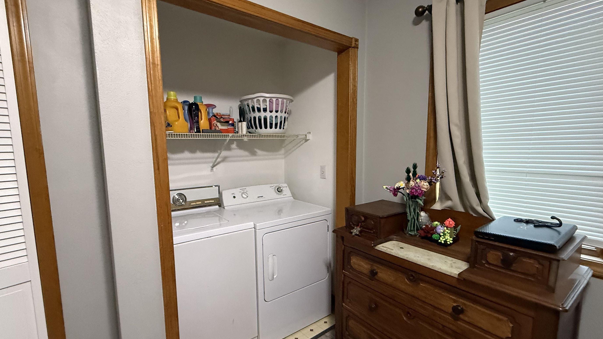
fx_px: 272
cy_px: 180
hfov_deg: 95.9
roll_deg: +0.8
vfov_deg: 63.9
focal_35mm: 17
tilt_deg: -6.1
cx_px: 287
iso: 640
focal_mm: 2.22
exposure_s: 1/60
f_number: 2.2
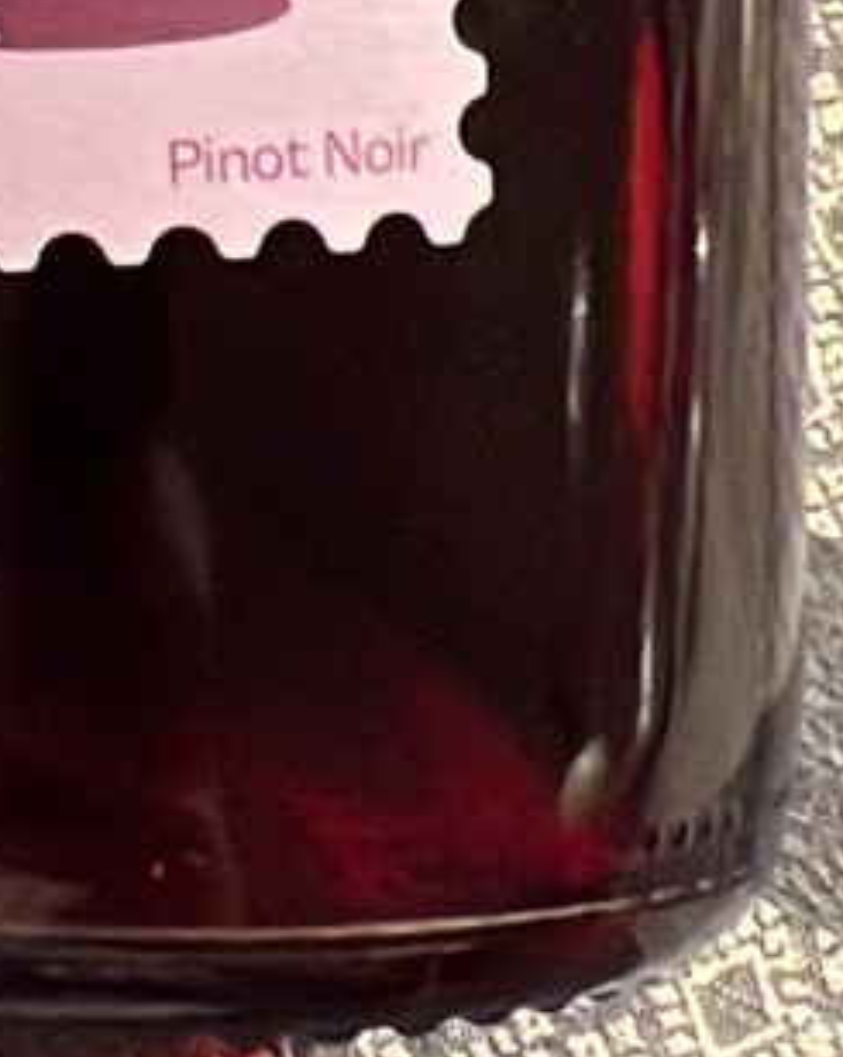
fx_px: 1780
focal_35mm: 57
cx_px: 31
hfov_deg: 25.5
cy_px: 17
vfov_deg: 30.8
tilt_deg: -62.6
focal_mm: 1.57
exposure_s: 1/50
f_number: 1.8
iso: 400
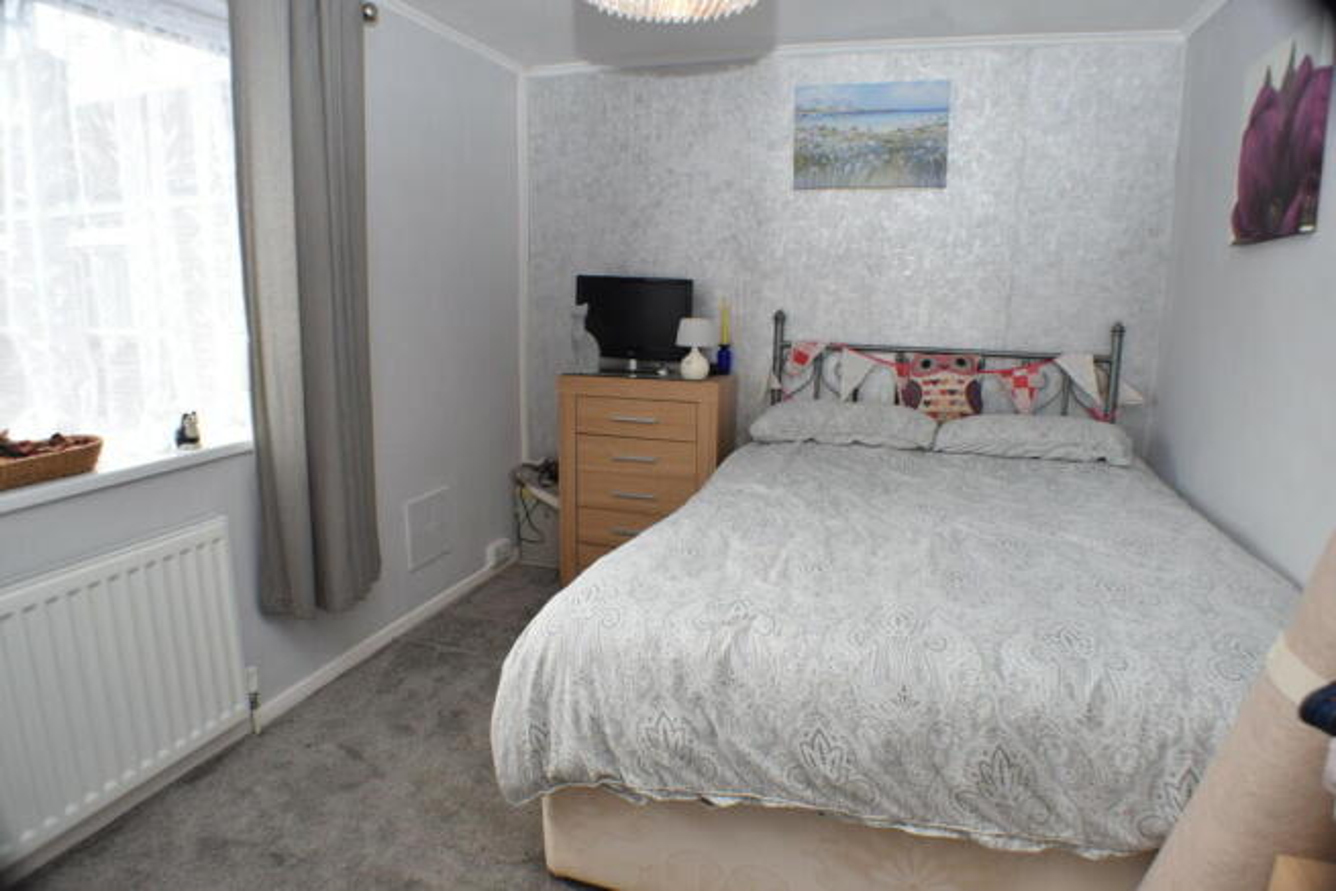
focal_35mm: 27
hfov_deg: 67.4
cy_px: 446
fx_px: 1002
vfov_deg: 48.0
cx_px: 668
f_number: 6.3
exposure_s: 1/160
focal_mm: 18
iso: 400
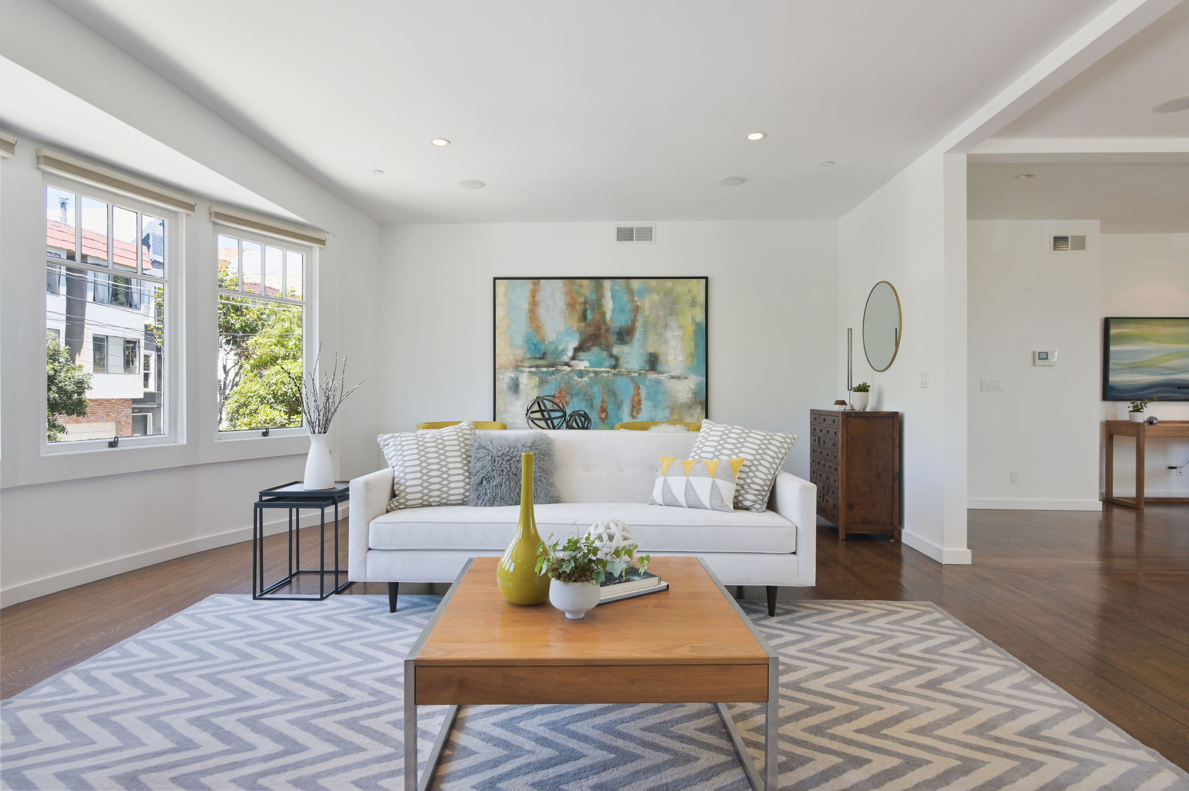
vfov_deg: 64.5
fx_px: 627
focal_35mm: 19
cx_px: 594
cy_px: 396
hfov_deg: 86.9
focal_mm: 19
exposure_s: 1/30
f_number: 11
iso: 400
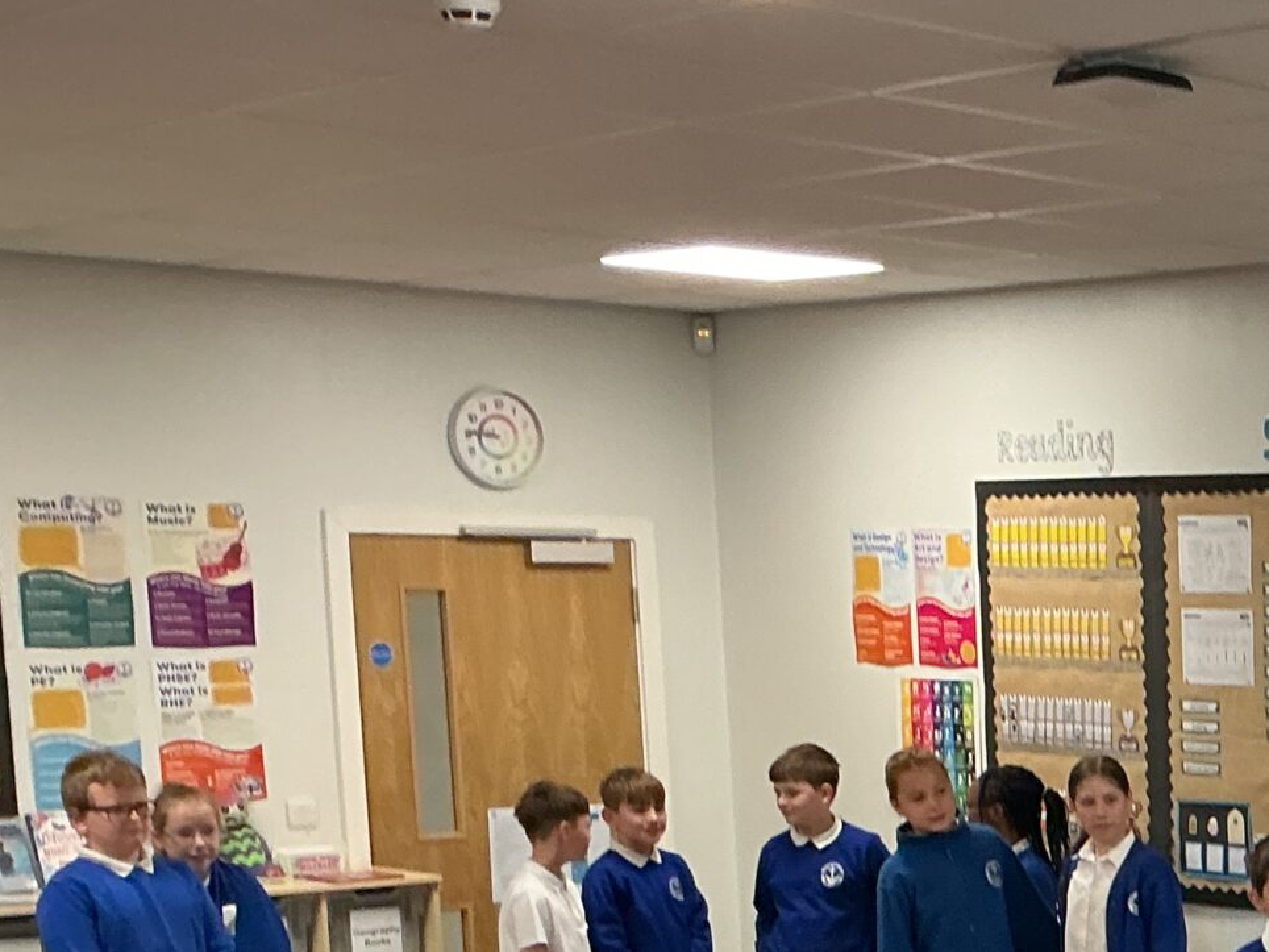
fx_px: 2823
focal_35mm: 77
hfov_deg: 22.5
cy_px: 1085
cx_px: 1680
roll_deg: +0.2
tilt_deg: -9.4
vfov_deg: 18.3
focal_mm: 3
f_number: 1.8
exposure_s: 1/60
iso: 100
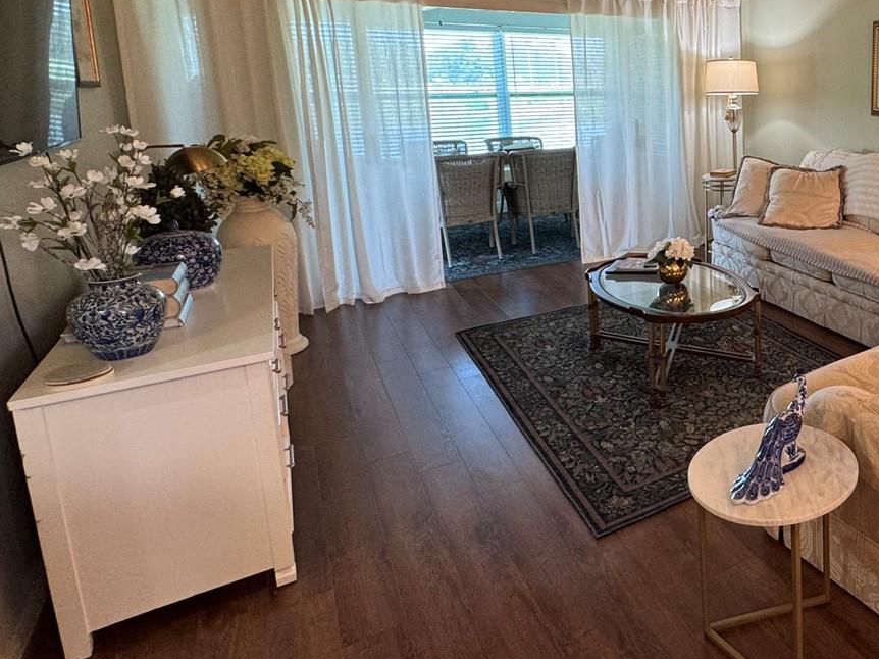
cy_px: 197
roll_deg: -0.4
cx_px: 799
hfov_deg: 57.3
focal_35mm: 26
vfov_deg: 51.6
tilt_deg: -10.5
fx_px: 660
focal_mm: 2.22
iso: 160
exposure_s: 1/60
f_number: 2.2
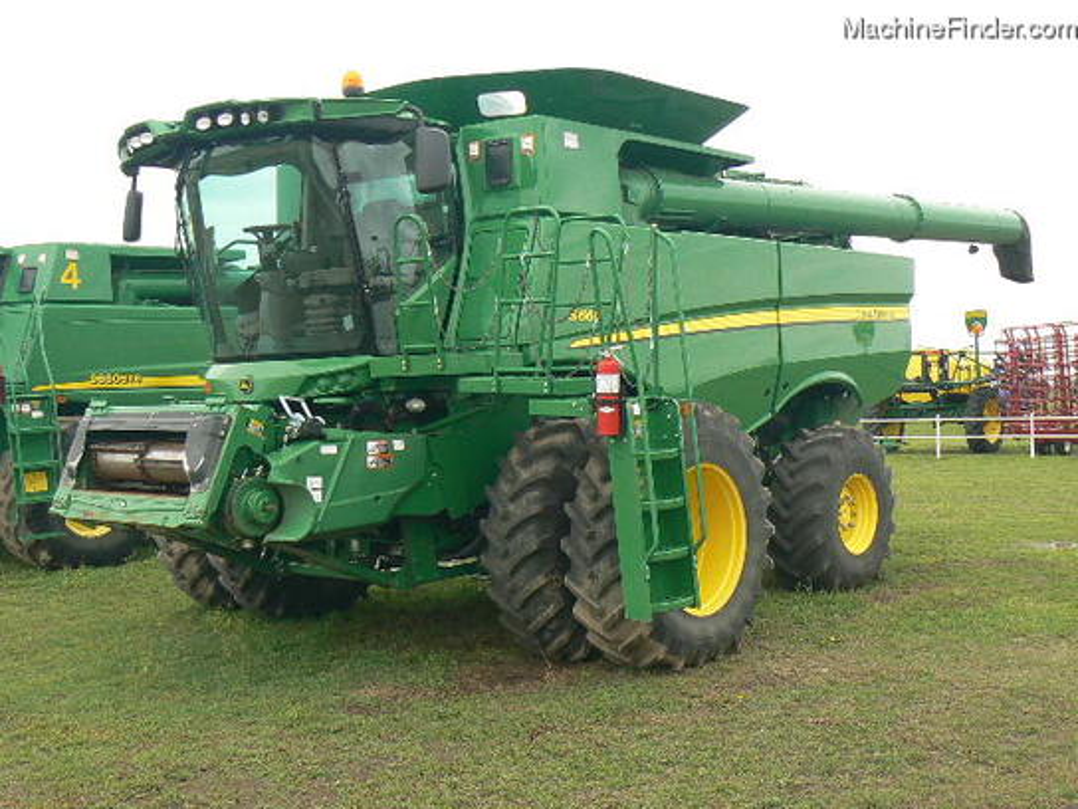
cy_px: 404
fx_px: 1308
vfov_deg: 34.3
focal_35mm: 42
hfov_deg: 44.8
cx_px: 539
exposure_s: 1/200
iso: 80
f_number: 5.6
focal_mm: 6
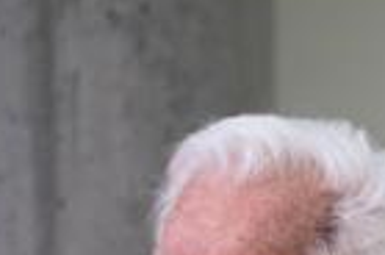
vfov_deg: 8.2
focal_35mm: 164
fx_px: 1750
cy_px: 309
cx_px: 507
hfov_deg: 12.2
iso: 125
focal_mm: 35
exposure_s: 1/160
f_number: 1.4
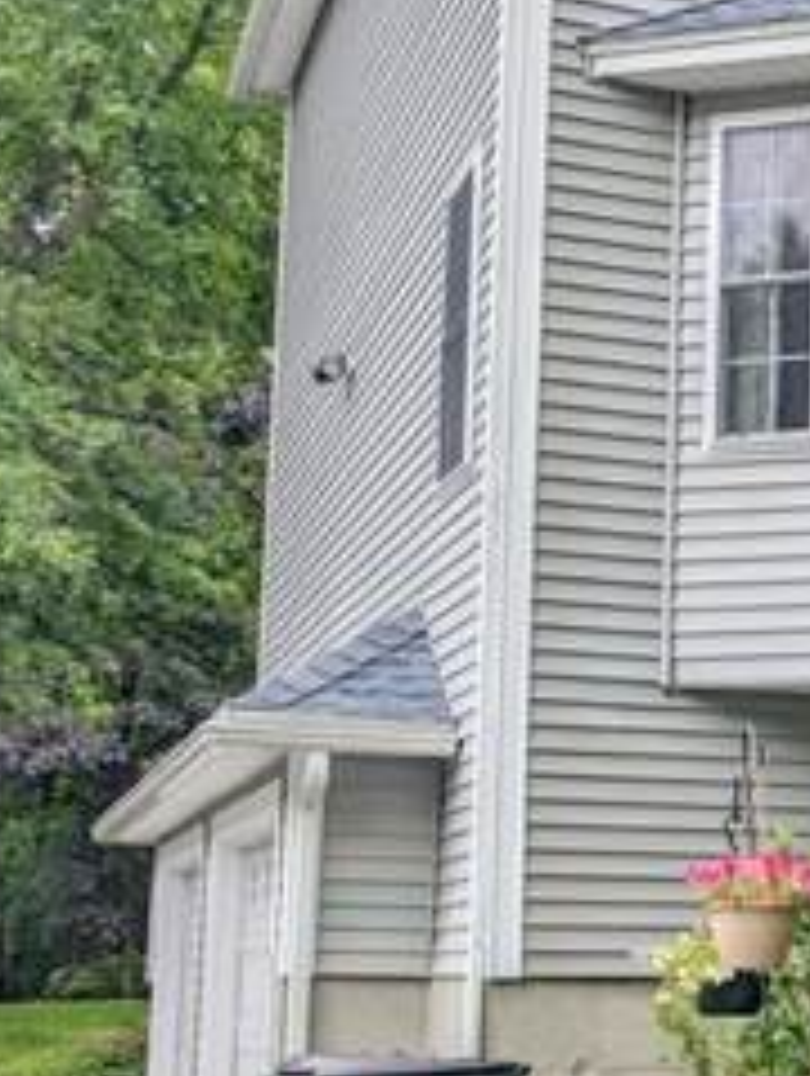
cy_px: 702
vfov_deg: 25.2
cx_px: 1228
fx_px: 2396
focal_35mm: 77
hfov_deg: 17.2
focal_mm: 6.9
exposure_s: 1/556
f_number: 1.68
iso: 26
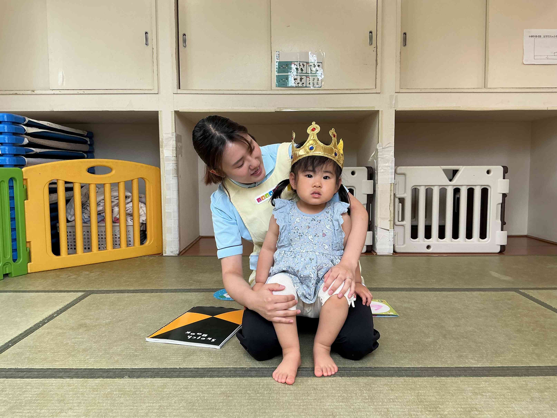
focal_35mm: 29
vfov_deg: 48.2
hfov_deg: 61.7
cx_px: 278
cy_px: 209
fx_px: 467
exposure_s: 1/120
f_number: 1.8
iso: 32
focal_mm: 3
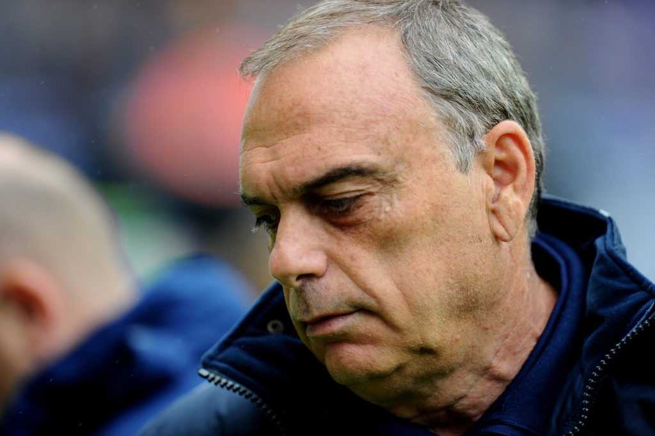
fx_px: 7275
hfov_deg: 5.2
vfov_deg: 3.4
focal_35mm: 400
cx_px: 328
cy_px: 218
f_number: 2.8
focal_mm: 400
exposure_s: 1/800
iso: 800
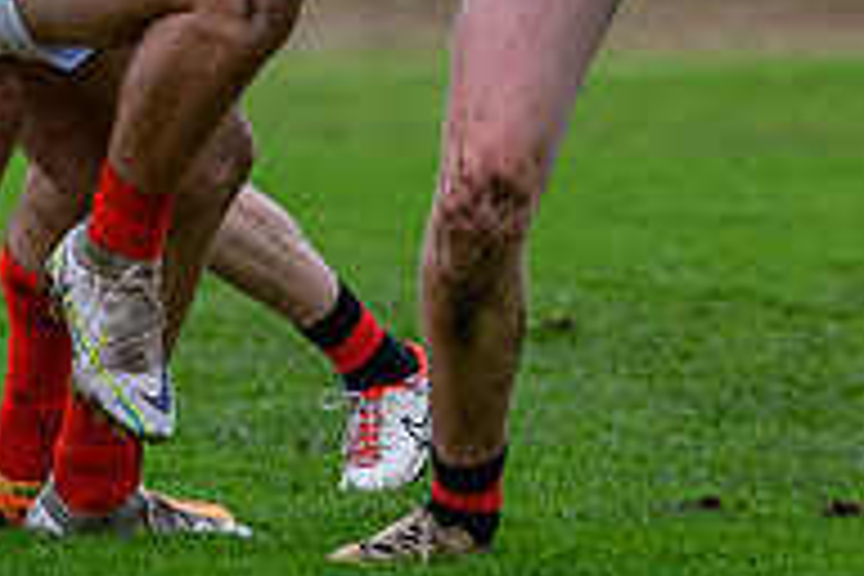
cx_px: 367
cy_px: -52
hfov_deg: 1.9
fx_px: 26566
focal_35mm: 1107
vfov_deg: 1.2
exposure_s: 1/4000
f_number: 2.8
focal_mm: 165
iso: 720
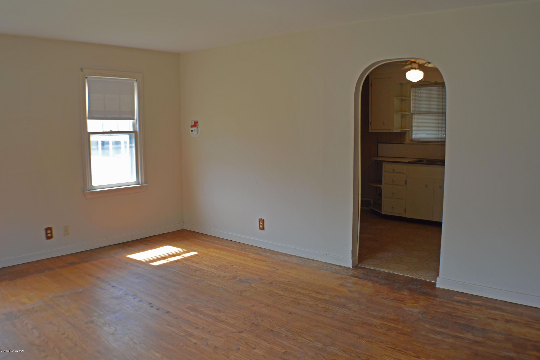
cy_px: 178
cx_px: 270
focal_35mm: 37
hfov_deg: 51.9
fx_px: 555
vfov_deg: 35.9
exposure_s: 1/60
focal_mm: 24
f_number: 4
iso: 100
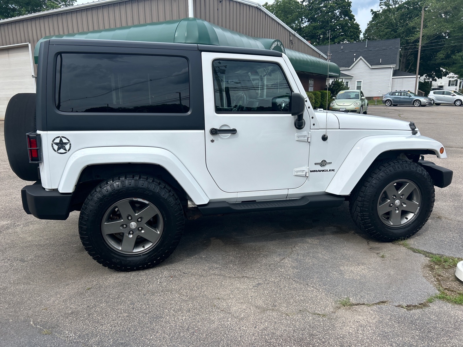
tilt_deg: -12.8
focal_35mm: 26
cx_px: 232
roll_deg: +0.7
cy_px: 174
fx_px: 348
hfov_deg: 67.3
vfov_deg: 53.1
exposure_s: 1/2915
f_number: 1.5
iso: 50
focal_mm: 5.7
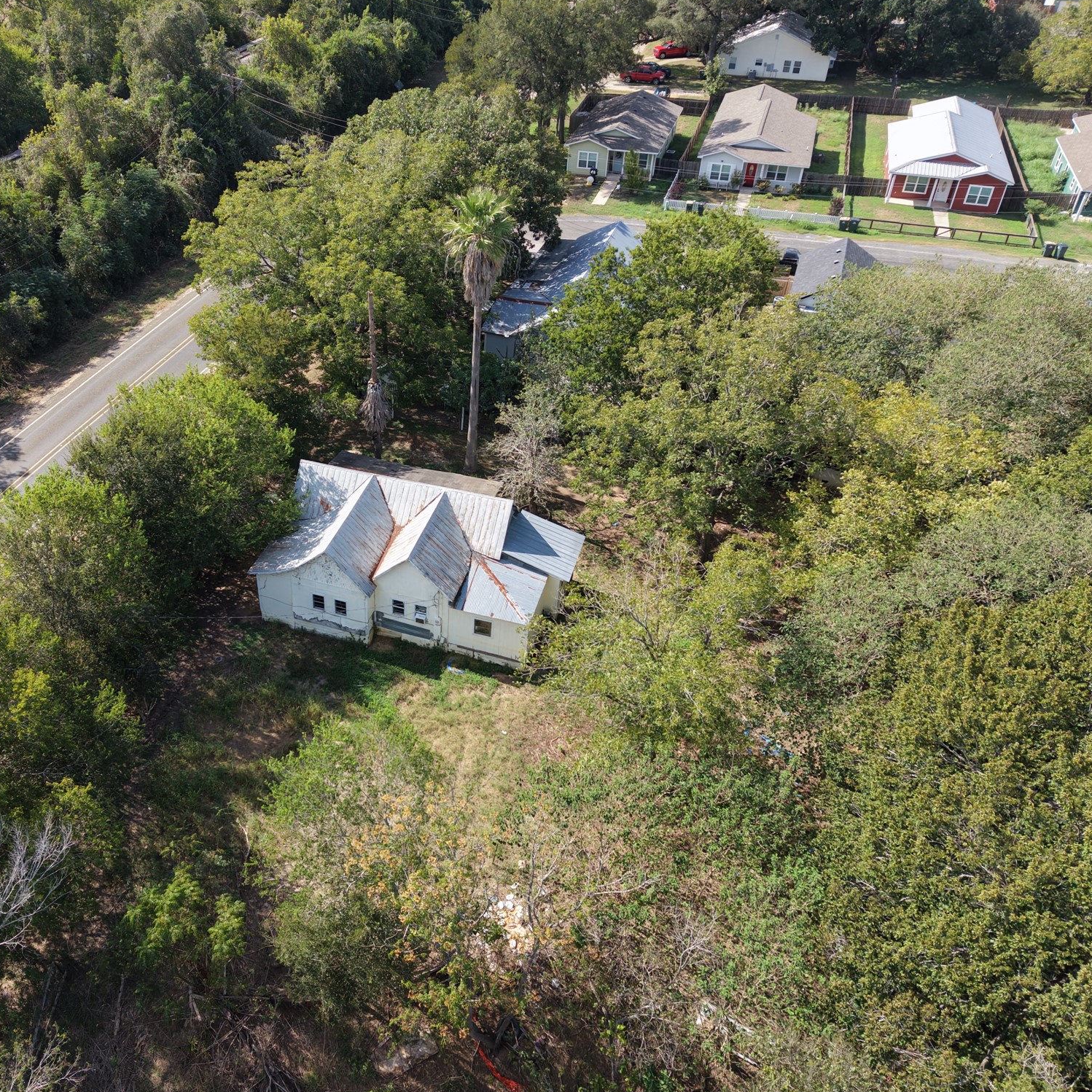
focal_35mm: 29
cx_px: 402
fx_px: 1035
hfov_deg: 54.9
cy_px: 552
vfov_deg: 55.6
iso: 100
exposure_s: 1/1000
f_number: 1.8
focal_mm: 8.67
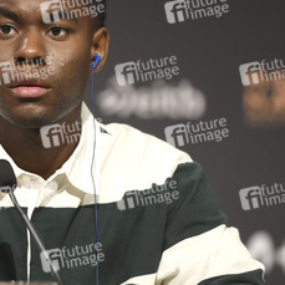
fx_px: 3120
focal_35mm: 335
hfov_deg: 5.2
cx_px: 39
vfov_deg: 5.2
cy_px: 102
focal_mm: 200
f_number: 3.2
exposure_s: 1/320
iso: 1250
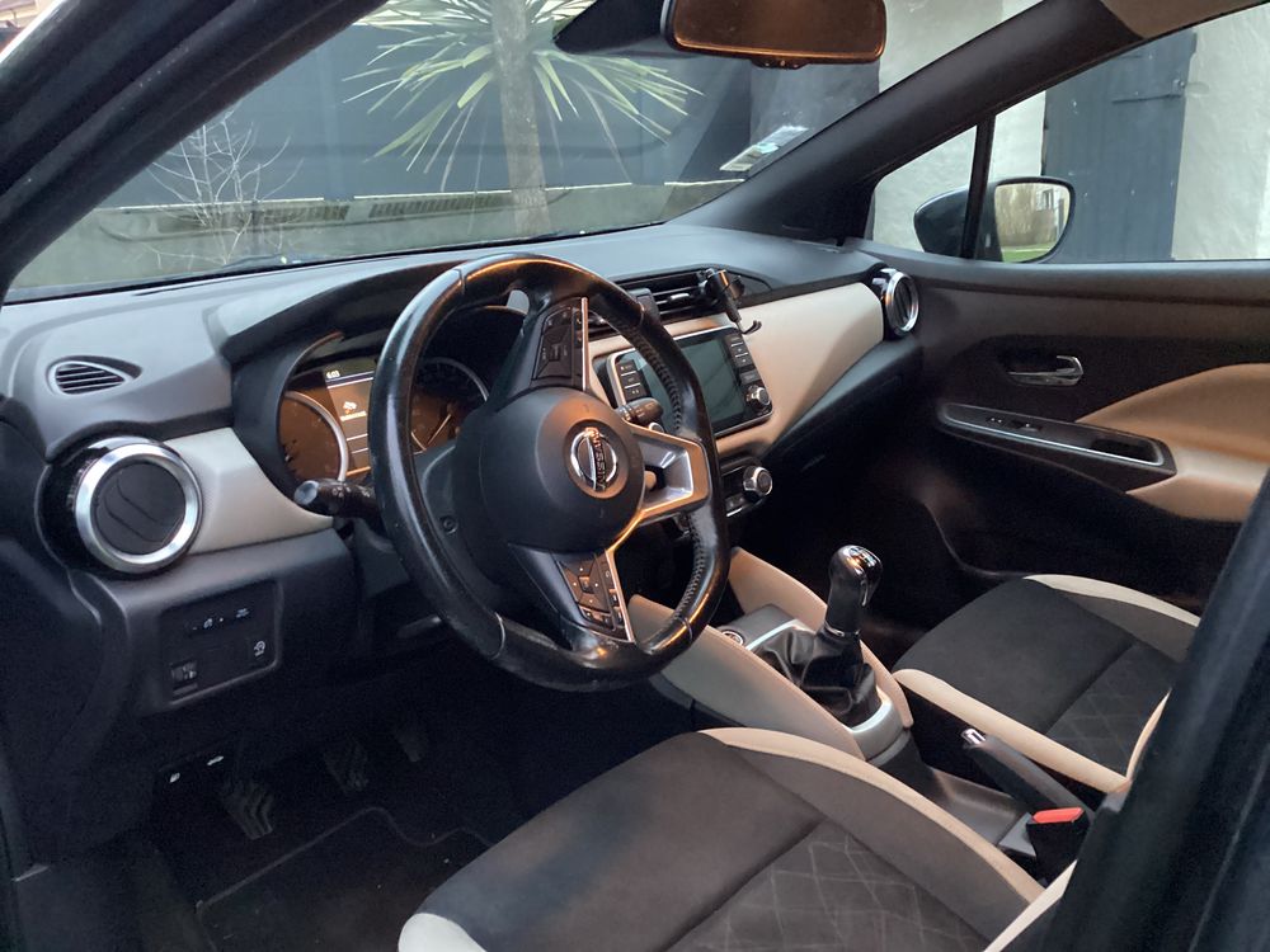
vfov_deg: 45.4
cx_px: 635
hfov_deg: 58.4
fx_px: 1137
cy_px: 476
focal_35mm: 31
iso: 640
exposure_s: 1/20
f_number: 2.4
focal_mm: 3.3
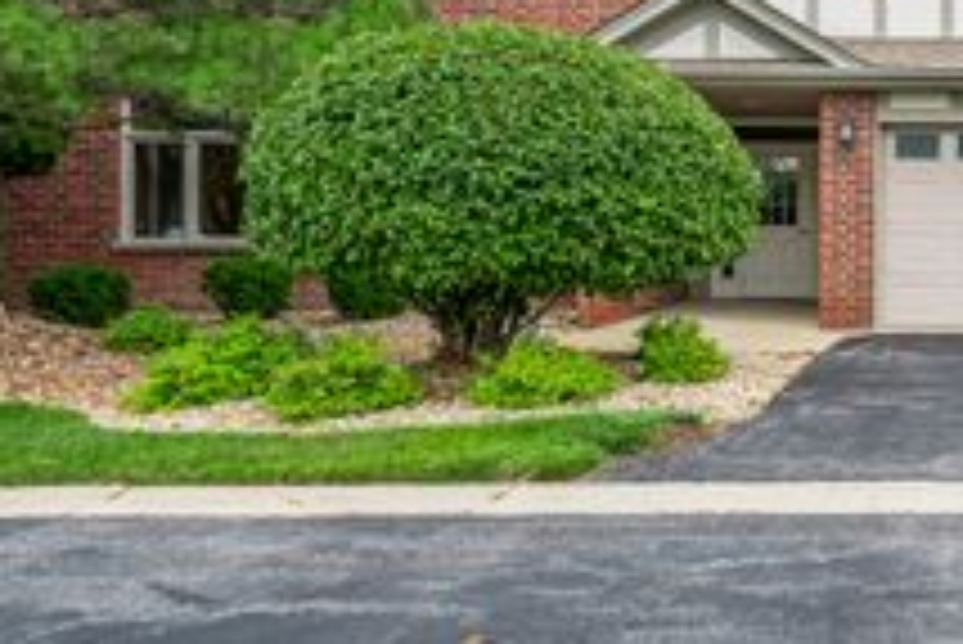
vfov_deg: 37.7
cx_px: 1044
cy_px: 250
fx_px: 937
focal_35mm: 35
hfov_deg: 43.2
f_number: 8
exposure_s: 1/1250
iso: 400
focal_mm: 10
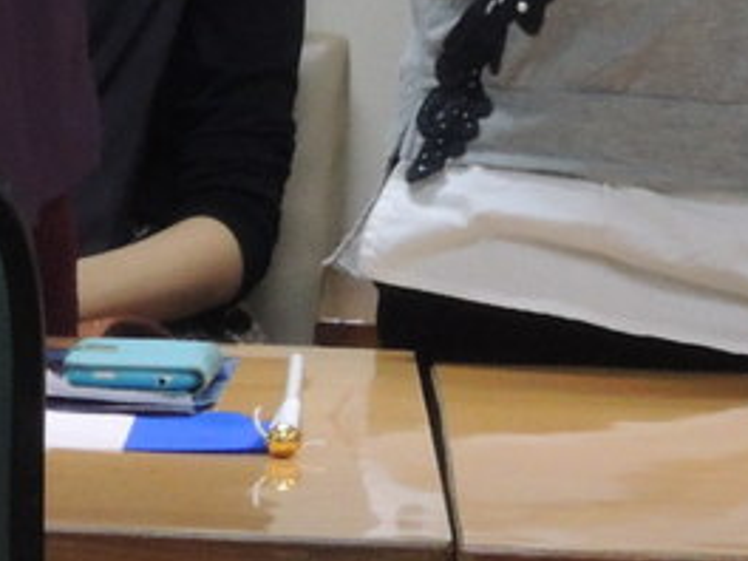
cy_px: -680
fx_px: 9810
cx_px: 626
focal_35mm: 454
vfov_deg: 3.2
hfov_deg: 4.4
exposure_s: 1/30
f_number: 5.5
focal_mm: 17.9
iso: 640
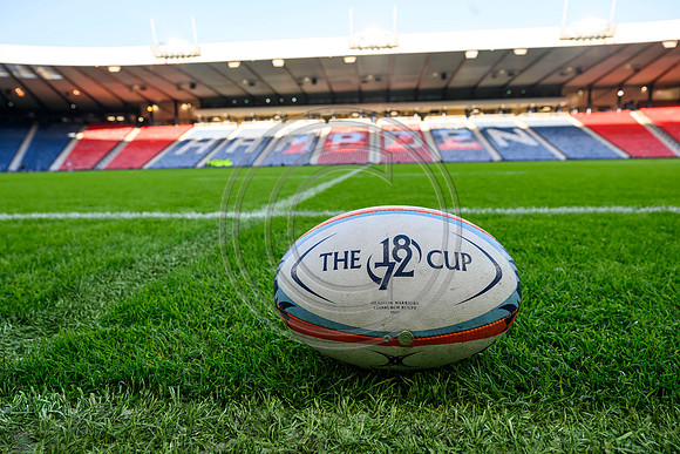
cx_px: 340
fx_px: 453
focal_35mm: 24
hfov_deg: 73.7
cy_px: 227
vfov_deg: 53.2
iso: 320
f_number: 6.3
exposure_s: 1/200
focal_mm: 24
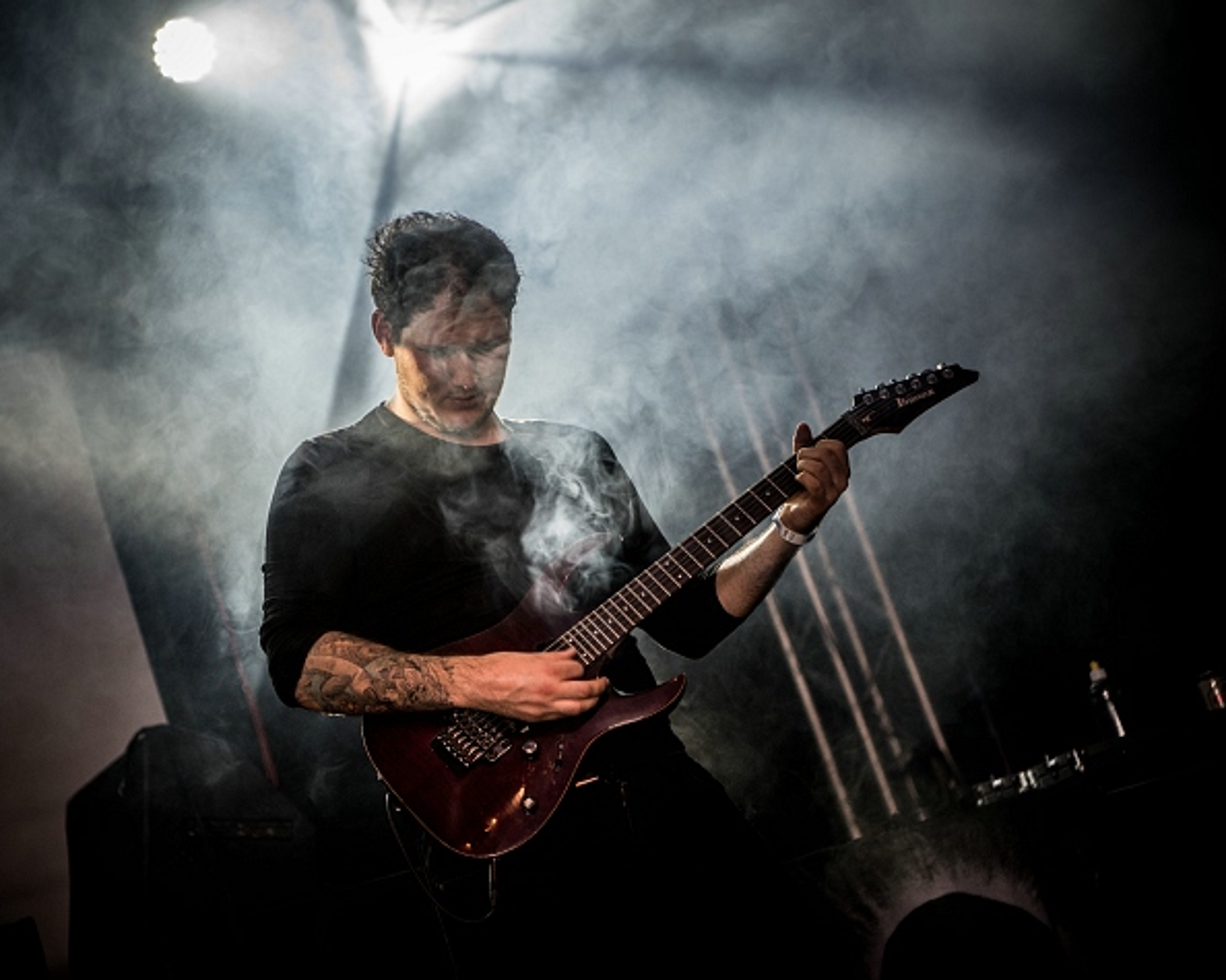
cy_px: 490
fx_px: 2685
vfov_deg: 20.7
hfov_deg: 25.7
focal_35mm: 74
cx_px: 487
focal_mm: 65
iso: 400
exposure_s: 1/125
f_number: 3.2
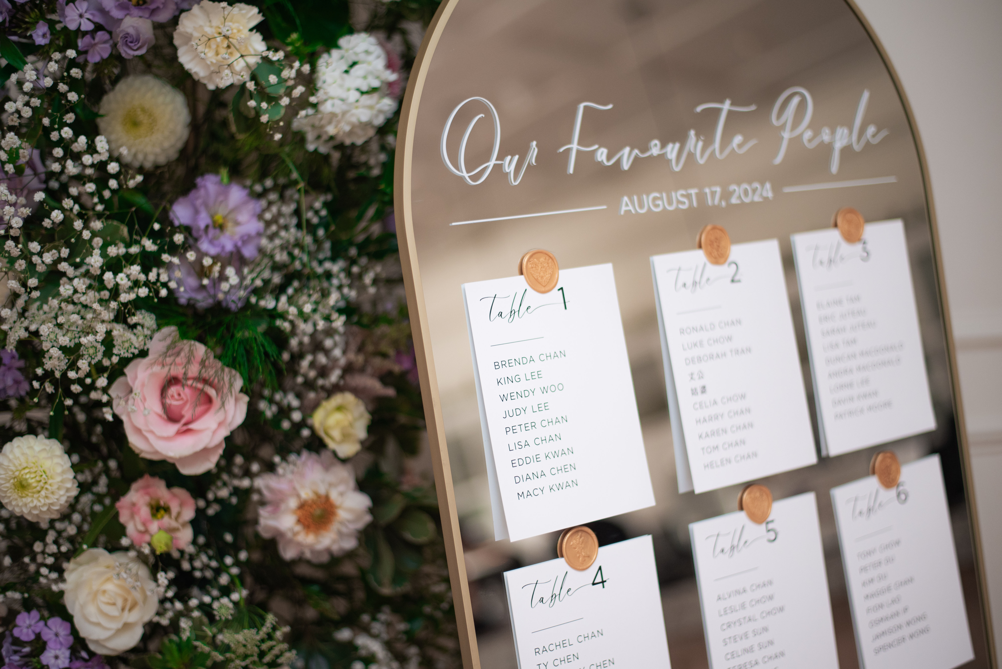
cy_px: 334
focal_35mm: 50
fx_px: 1392
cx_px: 501
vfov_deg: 27.0
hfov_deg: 39.6
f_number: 1.8
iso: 400
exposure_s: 1/200
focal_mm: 50
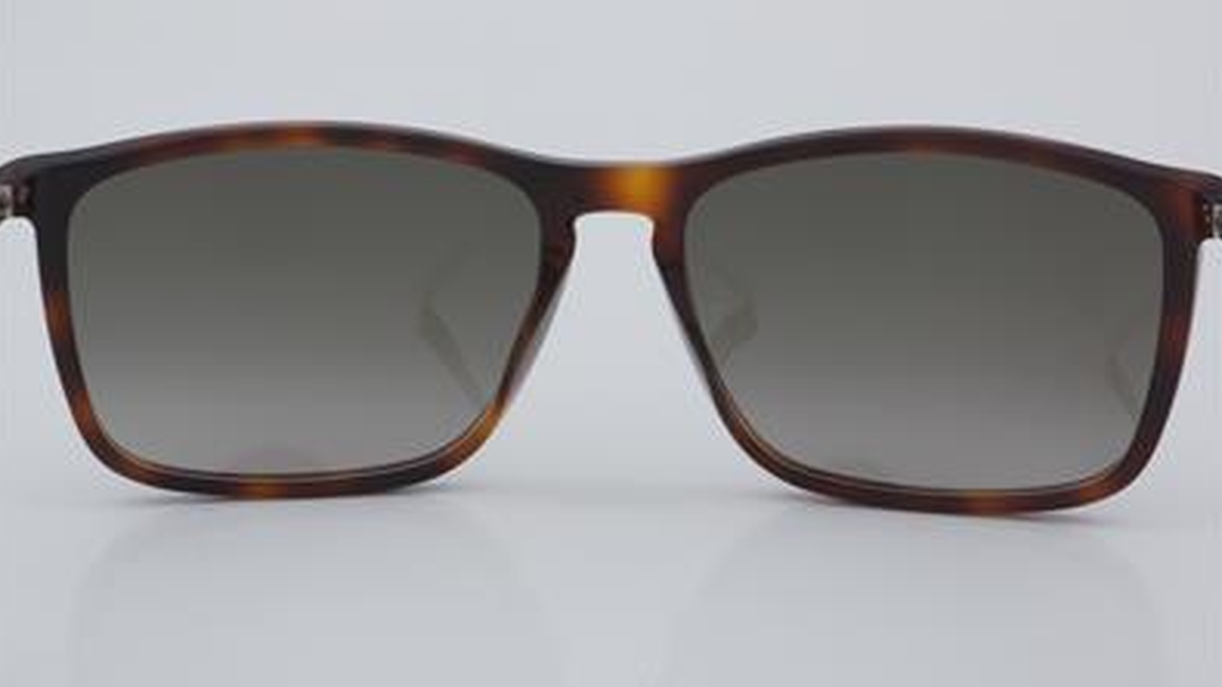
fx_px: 2836
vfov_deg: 13.8
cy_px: 306
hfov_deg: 24.3
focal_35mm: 88
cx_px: 609
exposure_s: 1/4
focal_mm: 55
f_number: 32
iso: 100
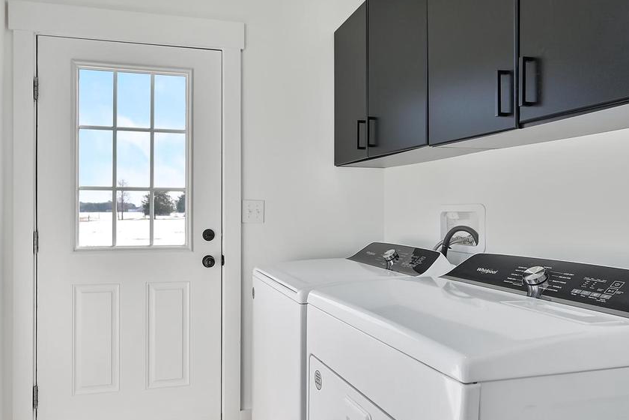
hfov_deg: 72.7
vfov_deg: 53.1
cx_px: 243
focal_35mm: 24
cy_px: 209
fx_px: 419
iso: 200
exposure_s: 1/200
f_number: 5
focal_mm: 14
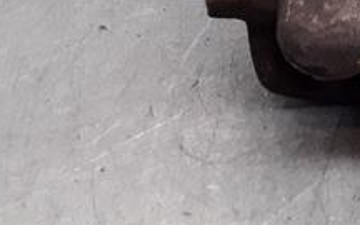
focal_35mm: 88
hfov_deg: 22.1
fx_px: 863
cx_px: 405
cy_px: -165
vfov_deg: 13.5
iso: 100
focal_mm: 2.91
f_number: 1.9
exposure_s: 1/107
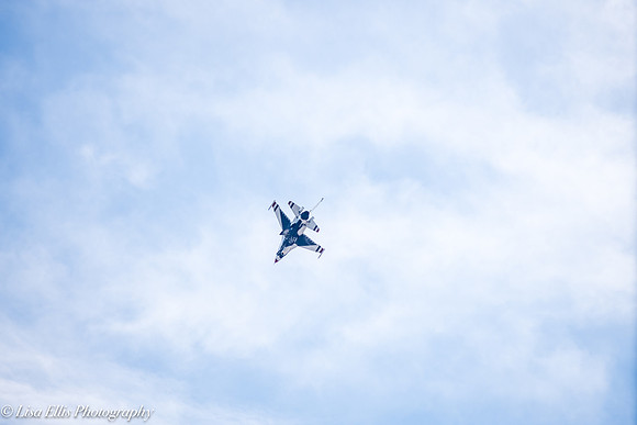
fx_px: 4247
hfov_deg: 8.6
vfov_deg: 5.7
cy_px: 212
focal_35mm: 240
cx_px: 318
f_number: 5
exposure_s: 1/1250
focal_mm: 200
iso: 100
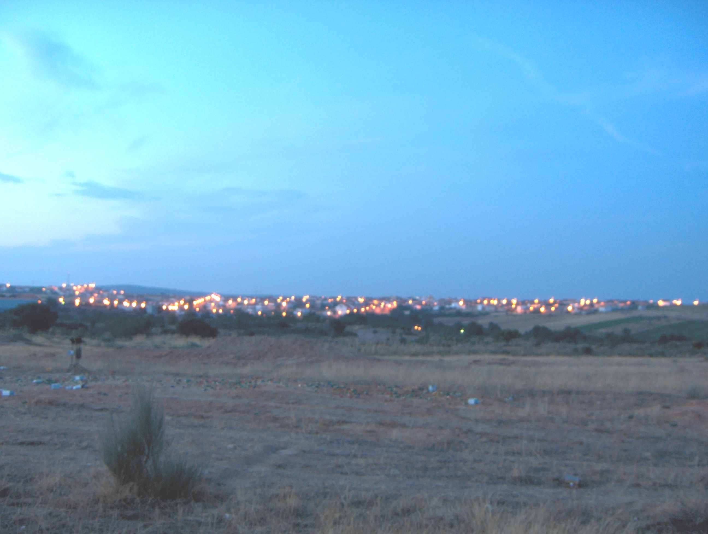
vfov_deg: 36.9
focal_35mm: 39
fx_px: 799
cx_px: 354
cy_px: 267
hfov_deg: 47.8
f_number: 2.8
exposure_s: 1.7
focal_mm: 8
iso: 100
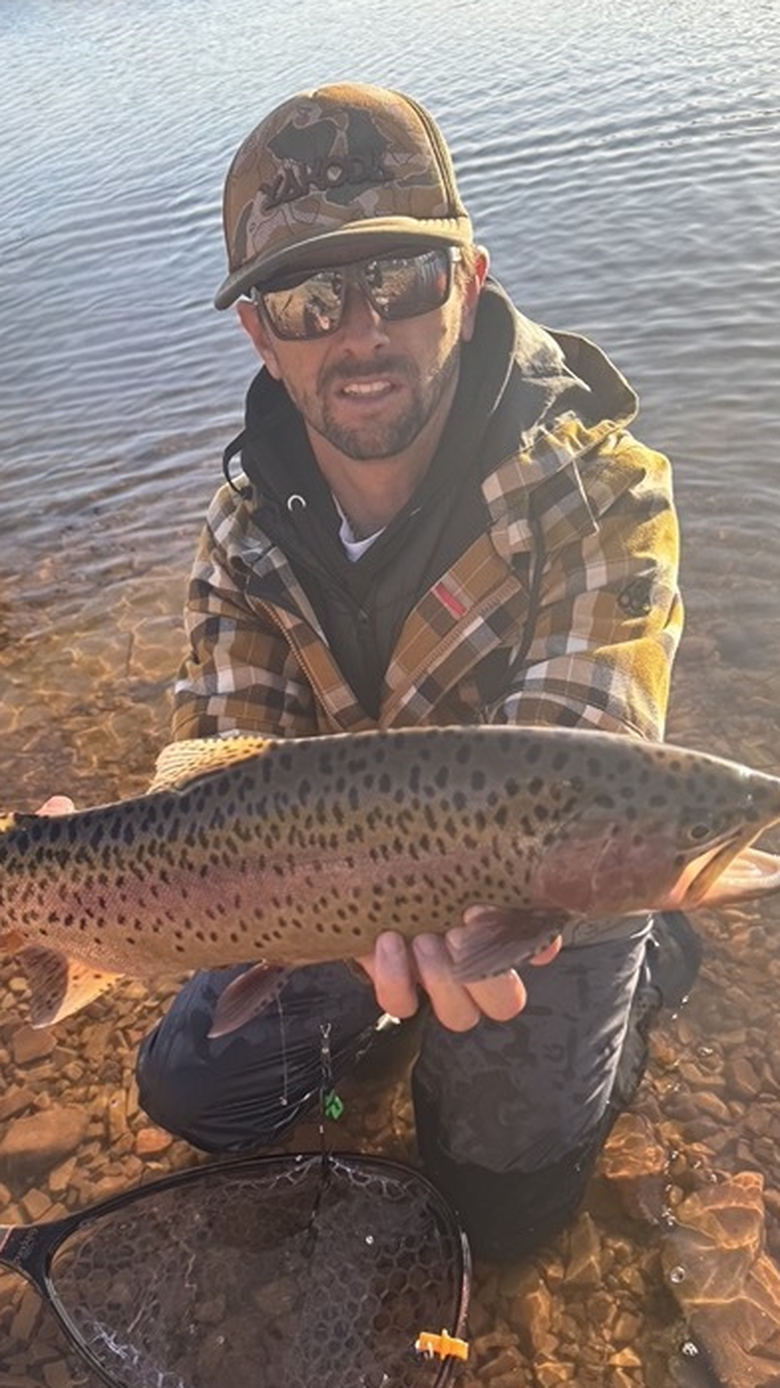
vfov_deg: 64.0
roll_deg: +14.8
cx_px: 366
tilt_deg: -37.1
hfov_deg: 38.9
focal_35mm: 30
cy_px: 793
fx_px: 1103
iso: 80
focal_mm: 6.76
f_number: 1.78
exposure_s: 1/739
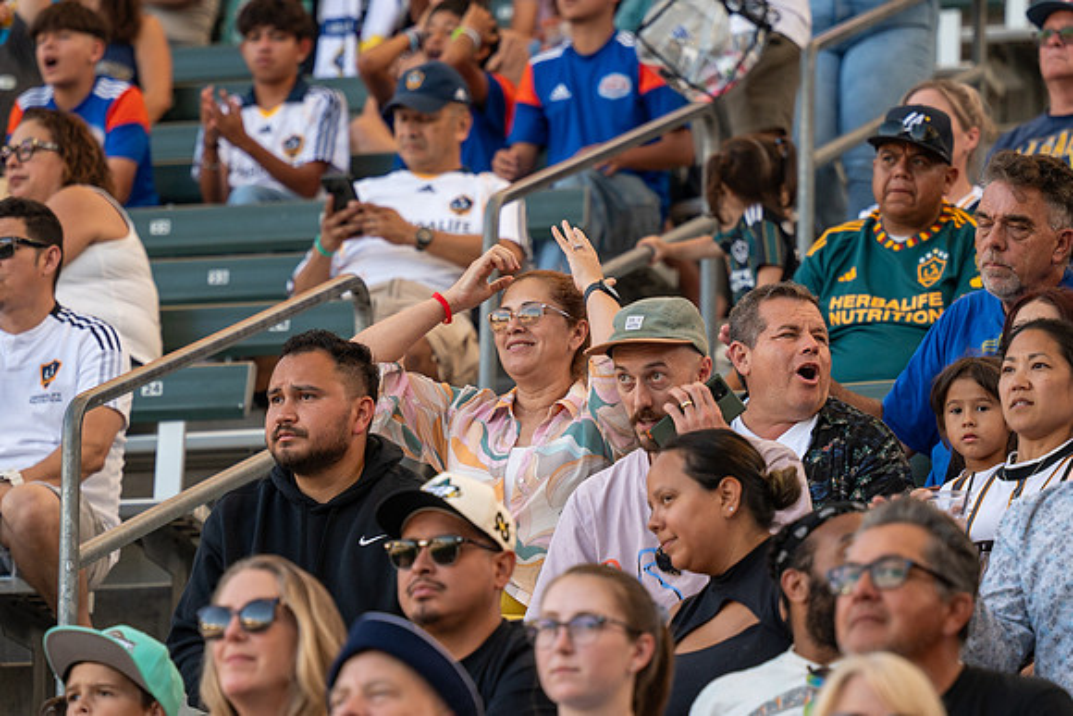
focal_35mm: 266
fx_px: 7936
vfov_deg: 5.2
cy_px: 382
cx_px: 549
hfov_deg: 7.7
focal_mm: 140
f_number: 2.8
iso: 500
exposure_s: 1/1000
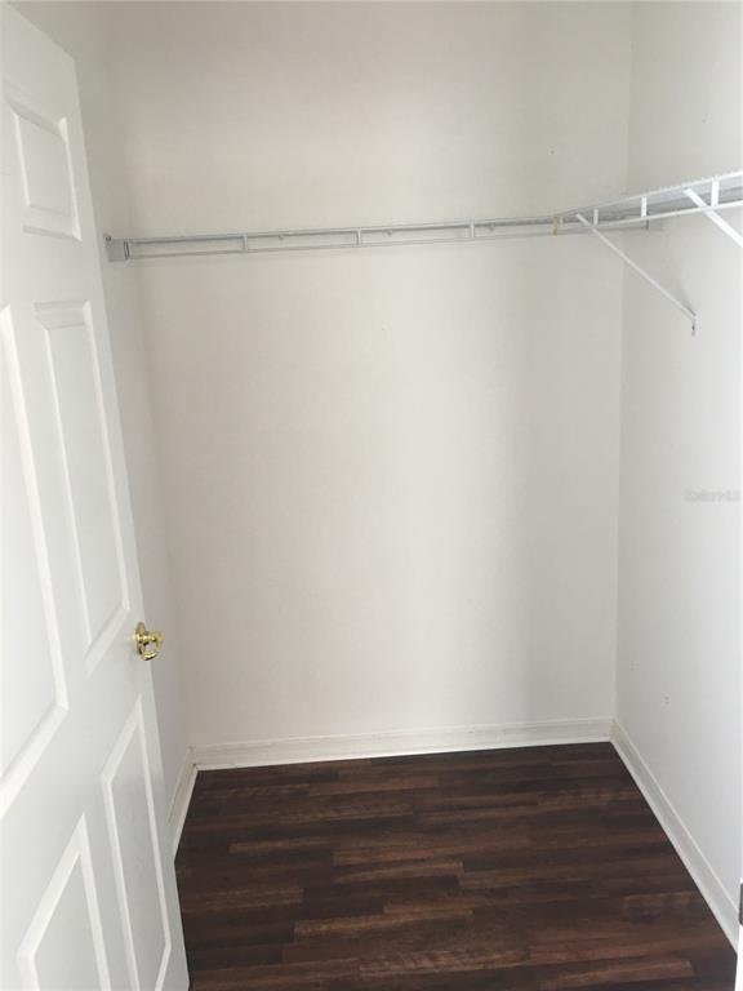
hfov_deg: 48.2
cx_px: 372
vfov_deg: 61.7
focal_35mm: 29
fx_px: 830
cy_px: 496
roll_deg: +2.6
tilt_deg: -12.8
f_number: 2.2
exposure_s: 1/15
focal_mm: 4.15
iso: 25
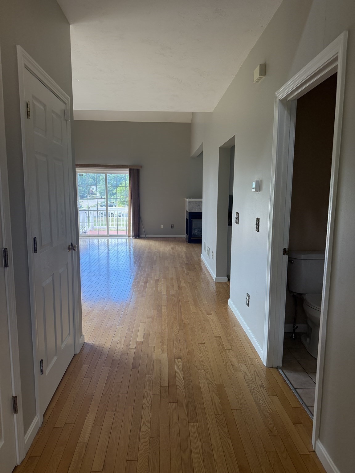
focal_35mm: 24
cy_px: 236
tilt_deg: -6.6
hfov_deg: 56.8
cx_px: 178
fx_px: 328
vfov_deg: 71.6
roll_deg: +0.3
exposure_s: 1/237
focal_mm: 6.76
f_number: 1.78
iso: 200
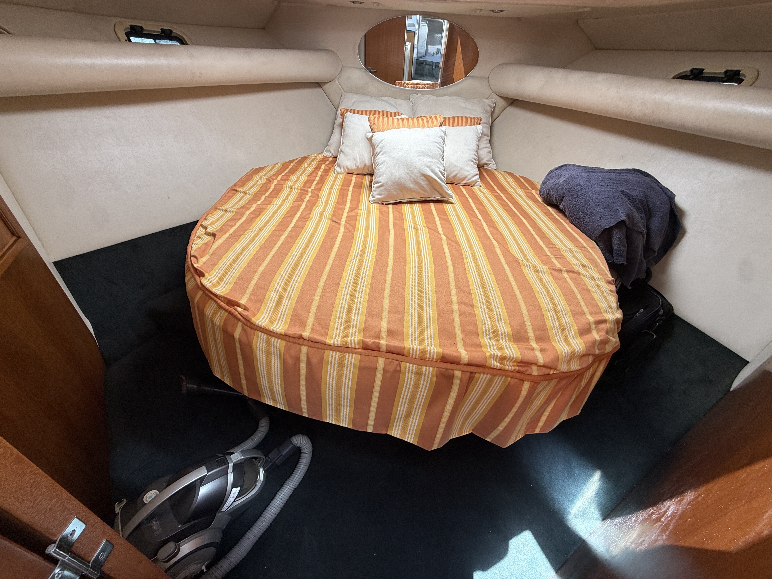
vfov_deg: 85.7
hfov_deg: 102.1
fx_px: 312
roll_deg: -1.4
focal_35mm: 14
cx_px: 386
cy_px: 290
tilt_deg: -35.6
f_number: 2.2
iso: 40
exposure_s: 1/99
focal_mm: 2.22
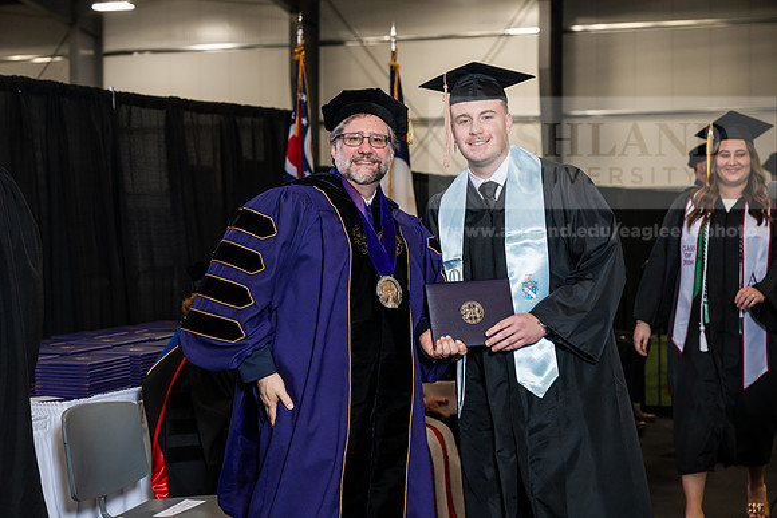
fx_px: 1468
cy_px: 259
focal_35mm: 68
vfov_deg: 20.0
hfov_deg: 29.6
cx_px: 388
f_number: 4.5
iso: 1250
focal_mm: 68
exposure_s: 1/200
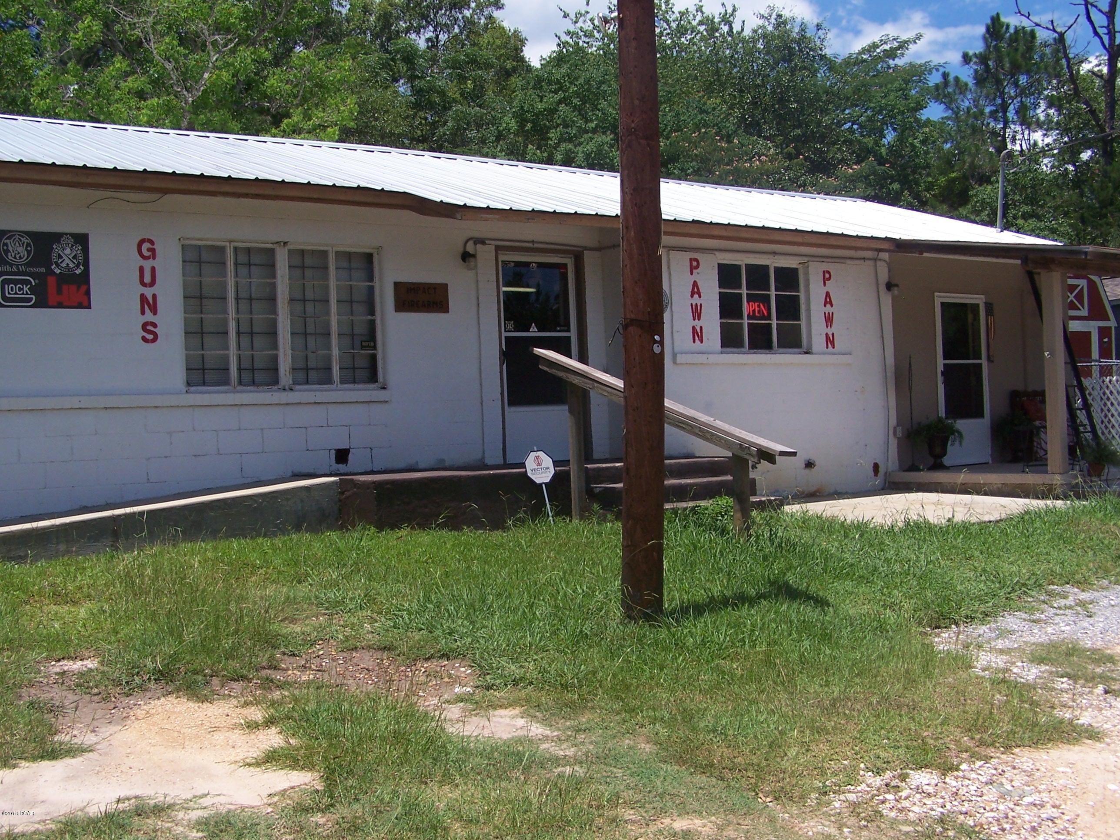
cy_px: 420
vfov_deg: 37.7
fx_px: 1229
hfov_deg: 49.0
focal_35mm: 38
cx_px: 560
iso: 80
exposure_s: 1/800
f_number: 4
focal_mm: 6.3
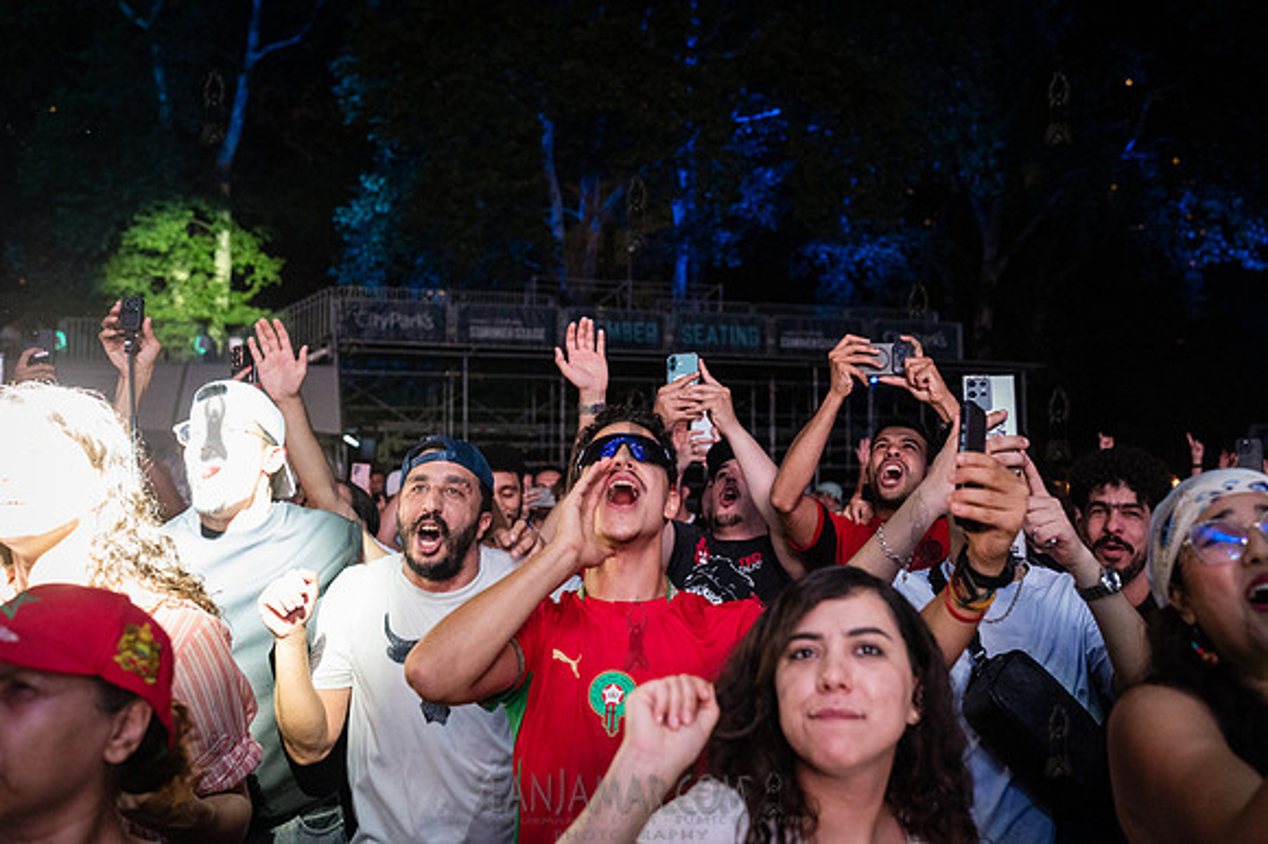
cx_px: 634
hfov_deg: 54.2
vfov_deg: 37.7
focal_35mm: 35
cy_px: 422
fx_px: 1238
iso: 8000
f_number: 3.2
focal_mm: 35
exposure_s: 1/250
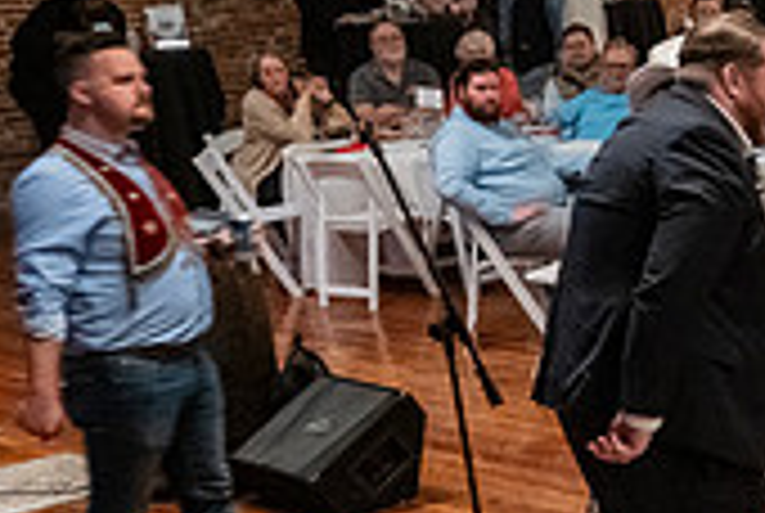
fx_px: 2065
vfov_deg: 14.2
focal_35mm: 97
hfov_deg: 18.2
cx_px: 1215
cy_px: 295
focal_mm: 28.5
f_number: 6.3
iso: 6400
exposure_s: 1/40
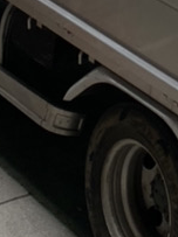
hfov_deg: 9.1
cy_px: -217
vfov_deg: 11.7
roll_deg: -9.4
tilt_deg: -3.9
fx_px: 1057
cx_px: 350
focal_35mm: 154
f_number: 1.8
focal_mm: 4.25
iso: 32
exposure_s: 1/990
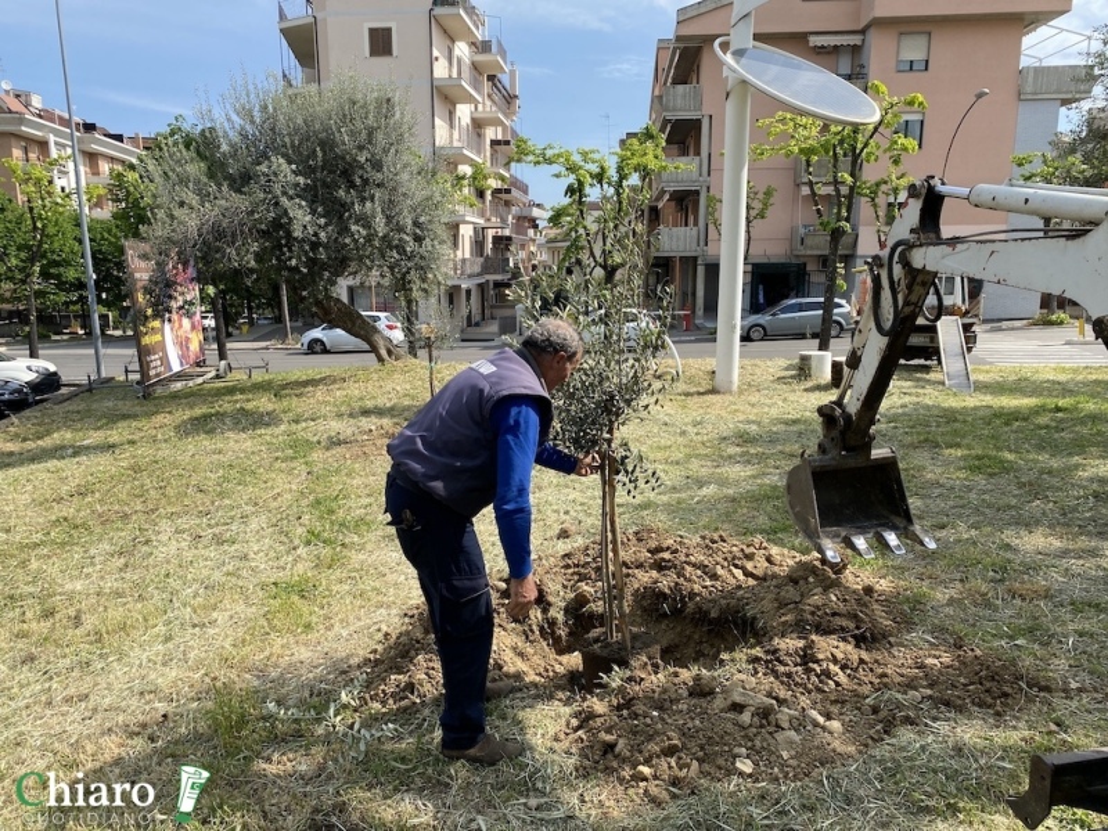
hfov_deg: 67.3
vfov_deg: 53.1
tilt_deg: -10.9
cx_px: 554
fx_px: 832
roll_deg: +0.7
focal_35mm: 26
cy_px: 416
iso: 32
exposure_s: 1/1779
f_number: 1.8
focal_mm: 4.25
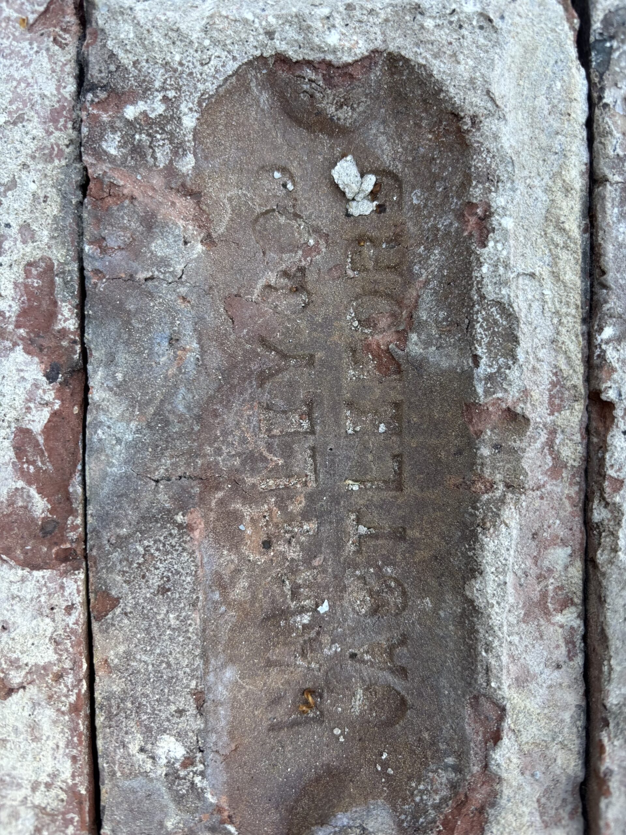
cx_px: 313
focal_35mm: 26
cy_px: 418
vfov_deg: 67.3
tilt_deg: -88.5
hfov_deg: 53.1
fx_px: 627
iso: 40
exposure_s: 1/176
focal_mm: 5.96
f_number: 1.6
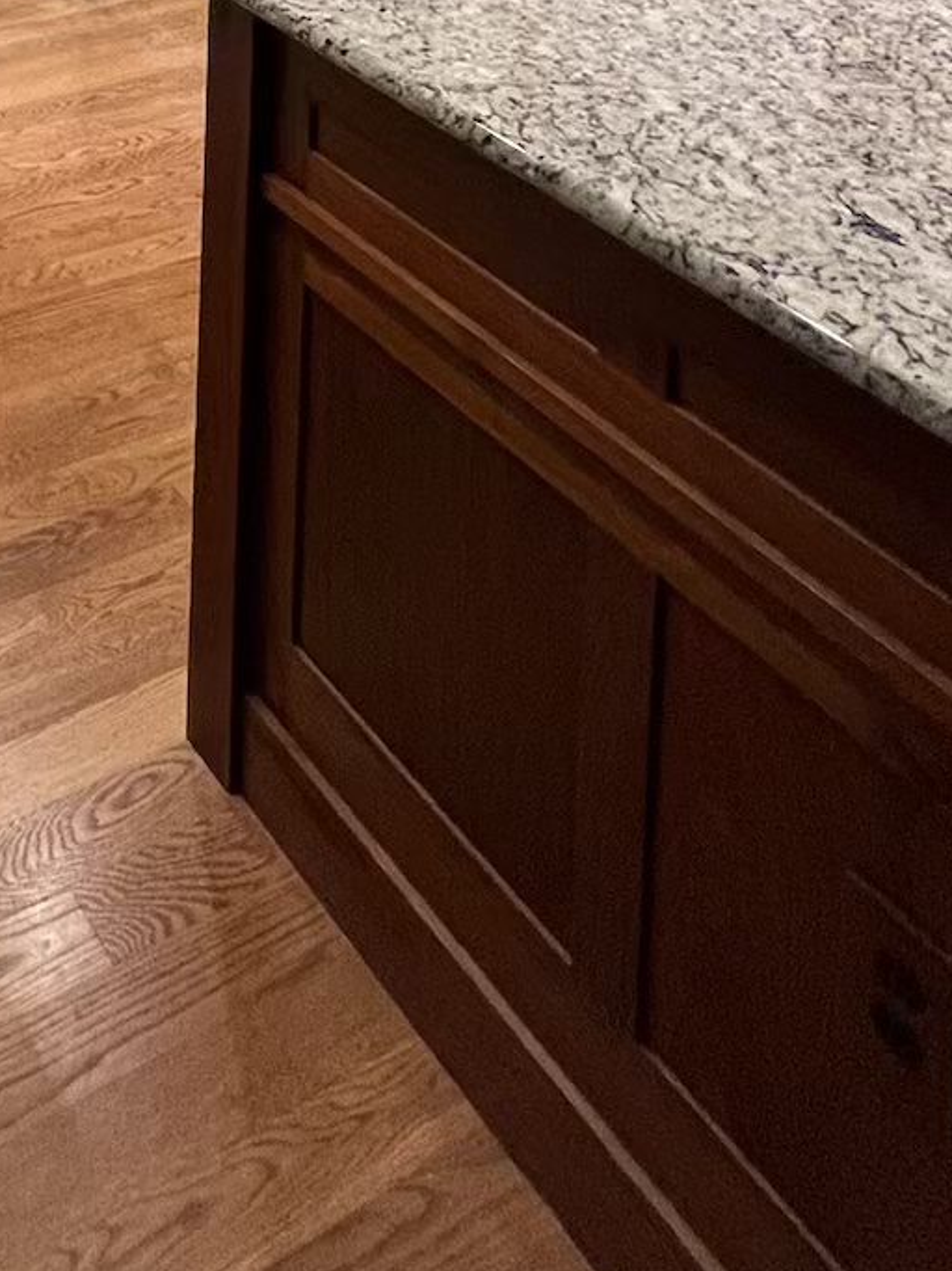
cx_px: -141
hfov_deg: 31.7
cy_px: -584
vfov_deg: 30.1
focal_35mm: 39
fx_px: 1431
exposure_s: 1/60
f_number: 1.8
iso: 250
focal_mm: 1.57
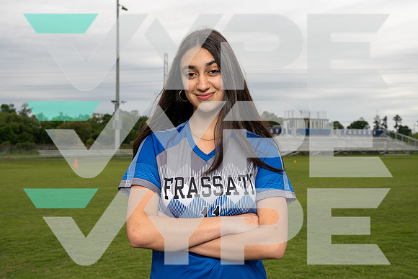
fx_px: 476
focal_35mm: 41
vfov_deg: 32.6
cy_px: 140
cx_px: 209
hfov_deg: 47.4
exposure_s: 1/250
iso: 250
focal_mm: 41
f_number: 7.1
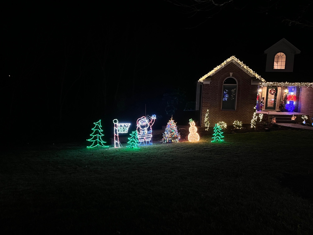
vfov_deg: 53.1
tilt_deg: -7.5
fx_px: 235
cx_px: 156
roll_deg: -1.0
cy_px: 118
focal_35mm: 26
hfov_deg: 67.3
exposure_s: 1/30
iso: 1000
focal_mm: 5.1
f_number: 1.6
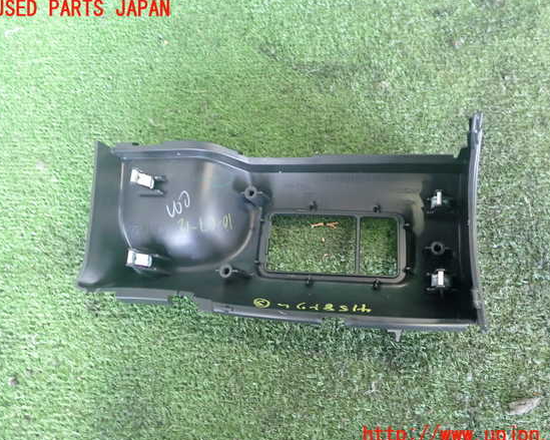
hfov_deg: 55.6
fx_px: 521
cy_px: 223
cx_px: 289
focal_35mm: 32
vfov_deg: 45.8
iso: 640
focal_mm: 5.4
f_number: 2.3
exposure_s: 1/30
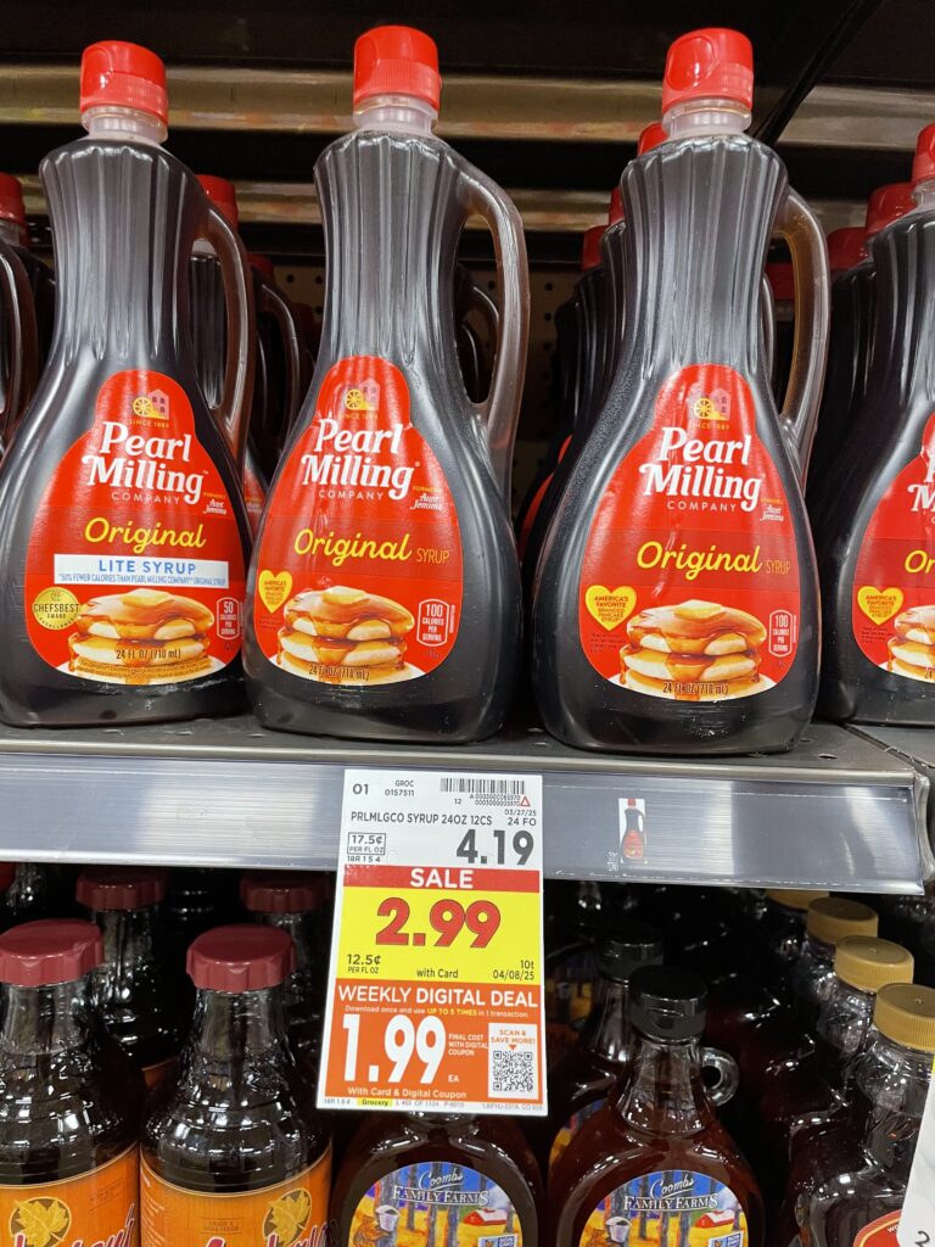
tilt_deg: -6.6
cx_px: 468
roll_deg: -1.5
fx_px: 936
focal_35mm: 26
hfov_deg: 53.1
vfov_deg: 67.3
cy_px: 624
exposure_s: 1/60
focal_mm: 4.2
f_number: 1.6
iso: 125
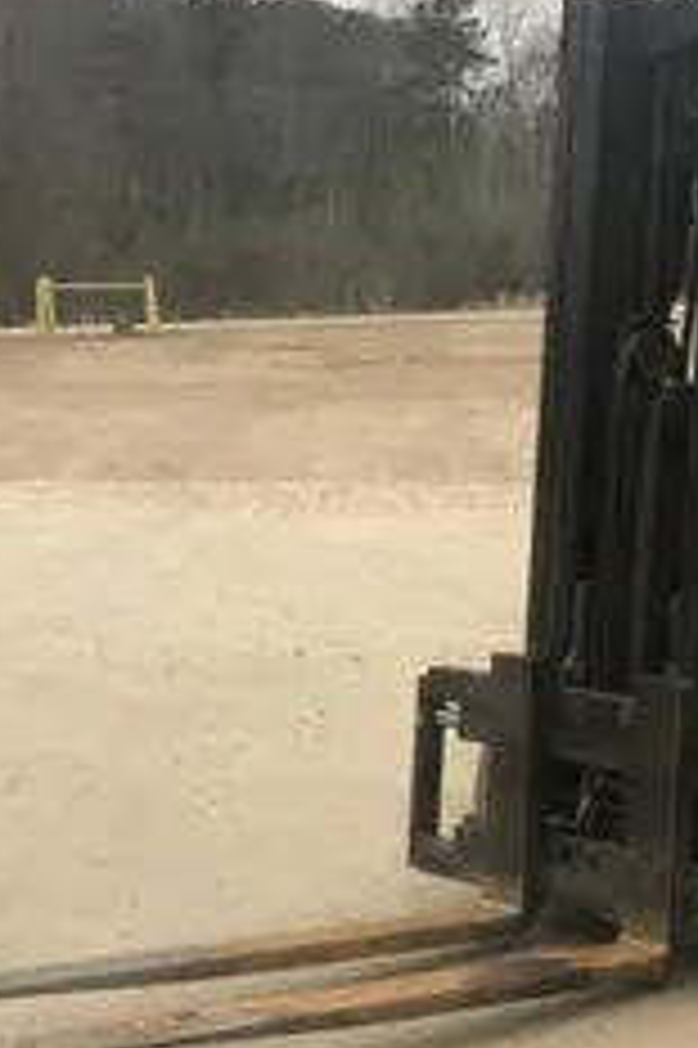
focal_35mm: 93
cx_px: 757
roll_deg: +1.4
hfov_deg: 14.4
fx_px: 2709
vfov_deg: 21.9
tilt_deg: -6.5
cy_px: 540
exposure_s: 1/60
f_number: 2.4
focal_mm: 6
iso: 50
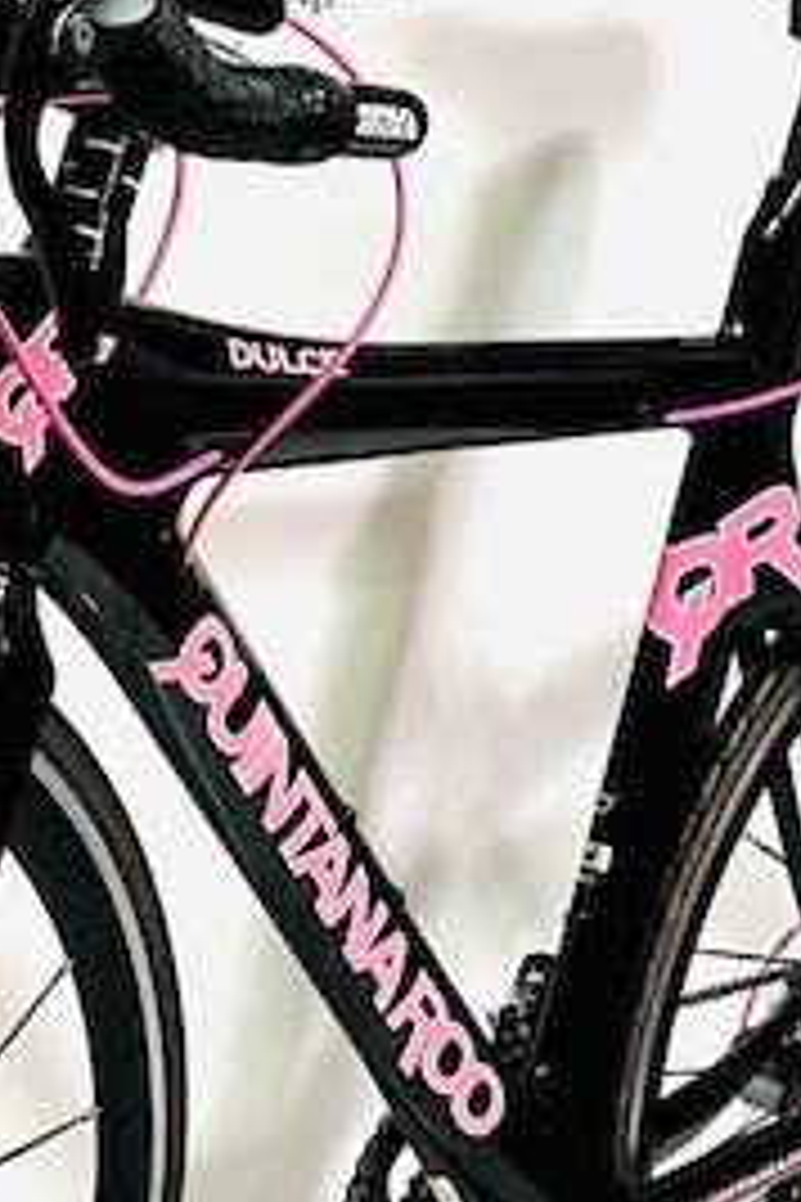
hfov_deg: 16.2
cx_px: -148
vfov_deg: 24.8
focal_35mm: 81
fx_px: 2703
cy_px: 864
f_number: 1.5
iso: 250
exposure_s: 1/60
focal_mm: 5.7
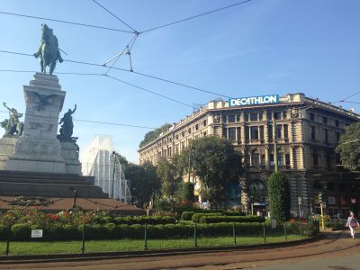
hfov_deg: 55.4
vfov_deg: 42.9
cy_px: 135
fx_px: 343
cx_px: 180
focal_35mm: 33
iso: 50
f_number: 2.4
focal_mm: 4.12
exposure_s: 1/919
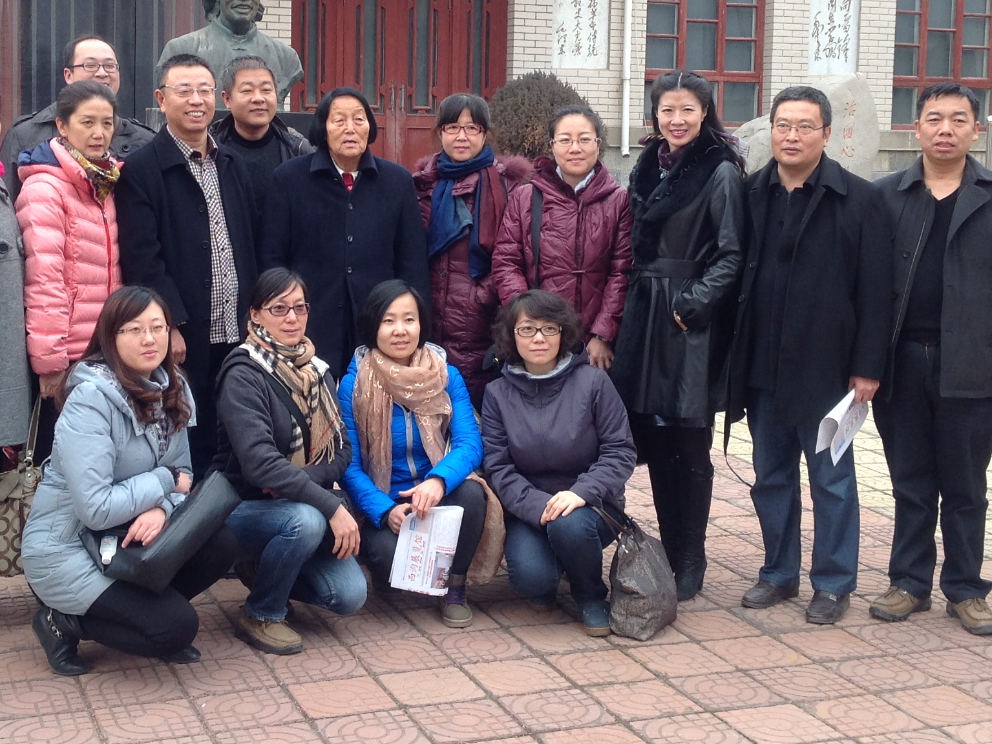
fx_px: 1691
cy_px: 245
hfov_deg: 32.7
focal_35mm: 59
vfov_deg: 24.7
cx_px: 436
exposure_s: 1/131
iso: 50
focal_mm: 4.28
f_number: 2.4
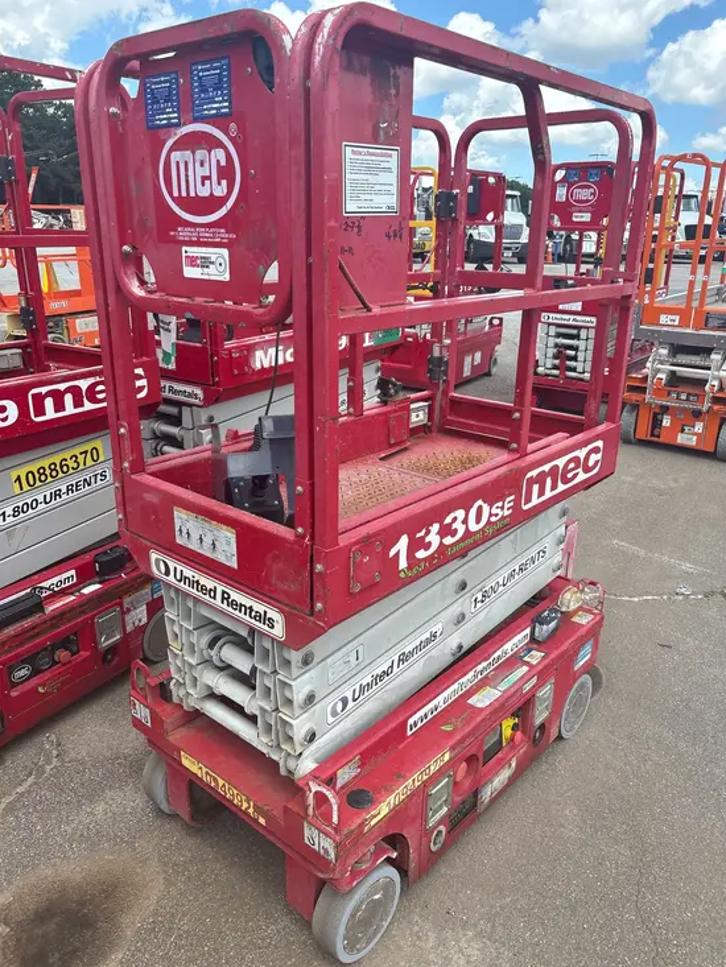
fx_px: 727
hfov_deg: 53.1
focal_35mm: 26
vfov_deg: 67.3
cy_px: 484
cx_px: 363
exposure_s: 1/1667
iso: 64
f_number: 1.6
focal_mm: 5.96
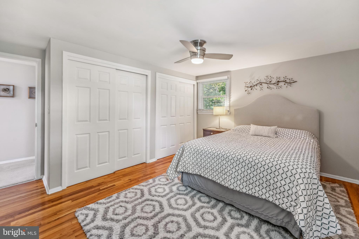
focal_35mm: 14
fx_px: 140
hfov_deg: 104.3
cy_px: 120
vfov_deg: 81.2
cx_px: 180
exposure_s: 1/45
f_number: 8
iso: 2000
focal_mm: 14
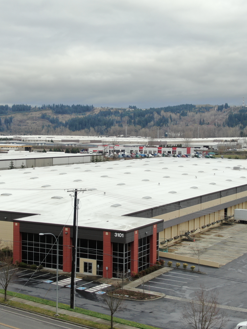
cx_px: 121
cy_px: 163
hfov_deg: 24.0
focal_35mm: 61
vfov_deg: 31.7
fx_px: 580
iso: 100
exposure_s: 1/120
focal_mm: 7.71
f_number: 3.6
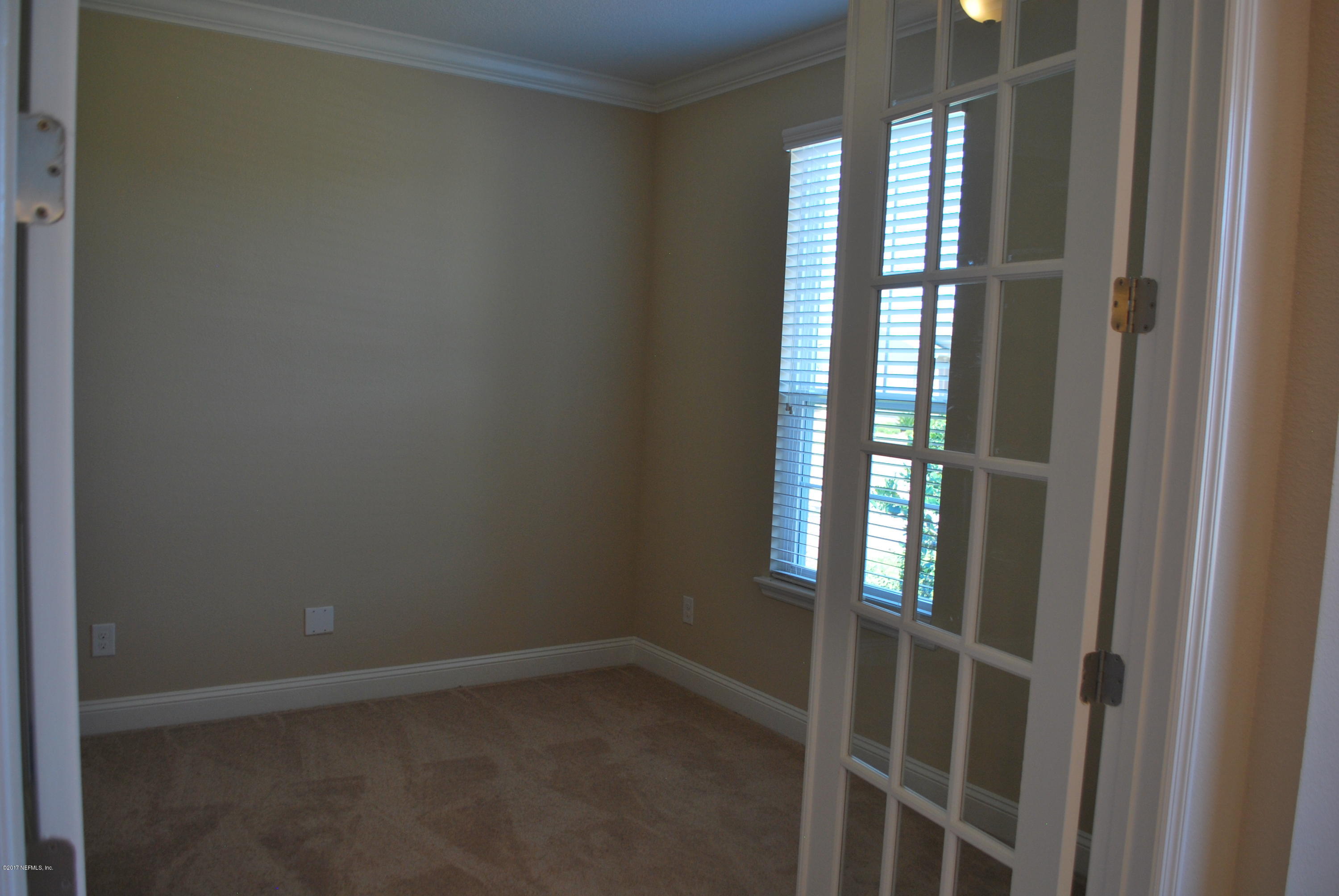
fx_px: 1005
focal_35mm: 27
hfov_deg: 67.3
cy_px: 448
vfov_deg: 48.0
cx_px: 670
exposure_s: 1/60
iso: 200
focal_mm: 18
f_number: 4
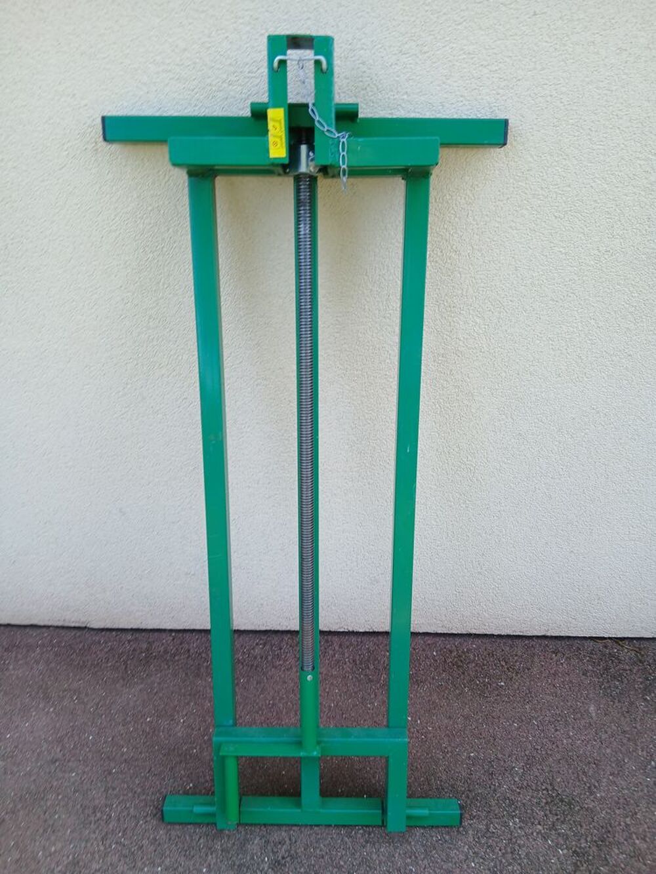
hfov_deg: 53.1
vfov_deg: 67.3
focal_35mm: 26
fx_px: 657
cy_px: 437
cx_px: 328
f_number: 1.8
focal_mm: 3.98
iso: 20
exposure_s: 1/50
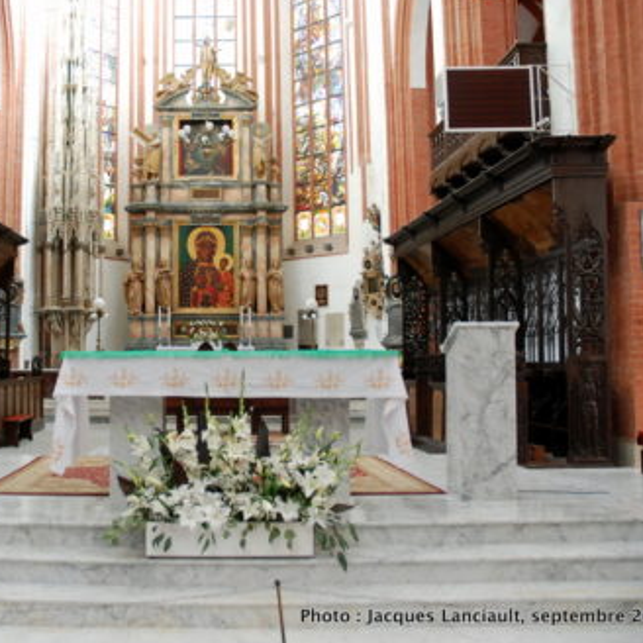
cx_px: 210
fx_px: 736
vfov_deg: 47.2
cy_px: 318
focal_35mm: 35
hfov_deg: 46.4
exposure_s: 1/80
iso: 800
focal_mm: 18
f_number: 4.5
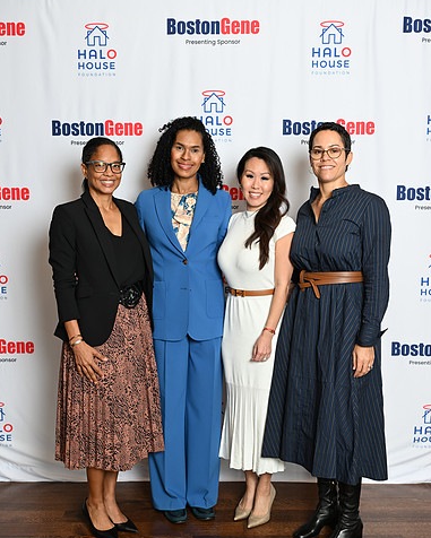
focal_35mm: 48
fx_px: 765
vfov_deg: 38.6
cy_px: 319
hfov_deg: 31.5
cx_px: 218
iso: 200
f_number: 3.2
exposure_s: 1/60
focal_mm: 42
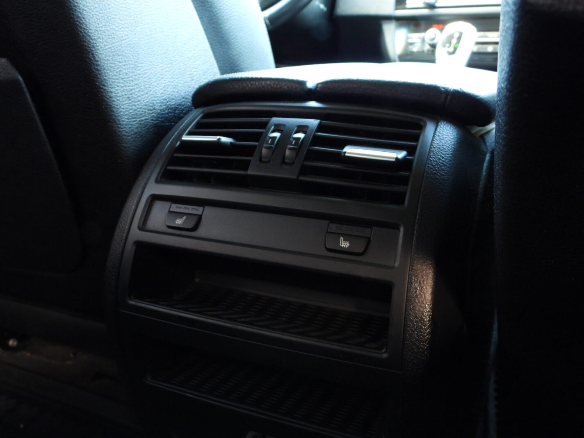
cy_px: 219
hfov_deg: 52.6
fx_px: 590
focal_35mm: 35
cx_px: 292
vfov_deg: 40.7
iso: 400
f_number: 3.2
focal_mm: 6.3
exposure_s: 1/13
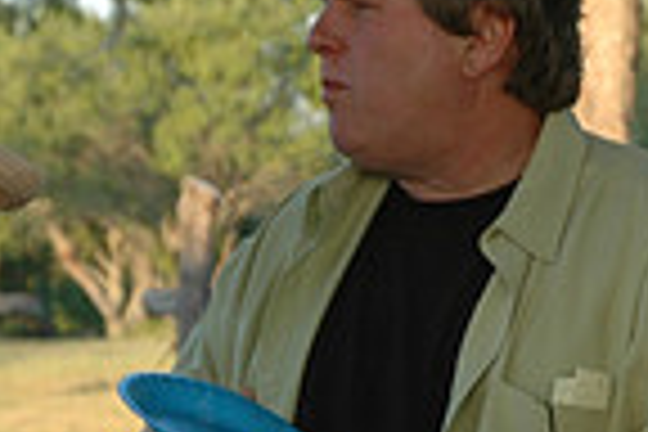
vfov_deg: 4.9
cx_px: 684
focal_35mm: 277
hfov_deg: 7.4
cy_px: 544
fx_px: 4986
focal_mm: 46
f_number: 5.6
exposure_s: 1/125
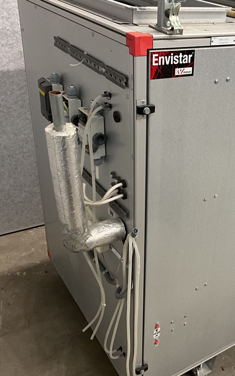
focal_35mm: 42
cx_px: 206
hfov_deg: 29.4
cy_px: 187
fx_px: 430
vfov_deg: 47.2
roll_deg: -6.7
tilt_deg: -28.6
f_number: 1.8
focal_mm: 3
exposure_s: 1/60
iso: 125
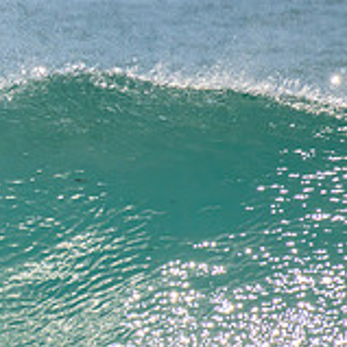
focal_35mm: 2482
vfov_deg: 0.7
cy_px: 340
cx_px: -301
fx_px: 28149
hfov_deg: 0.7
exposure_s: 1/2000
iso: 400
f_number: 11
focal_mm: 700
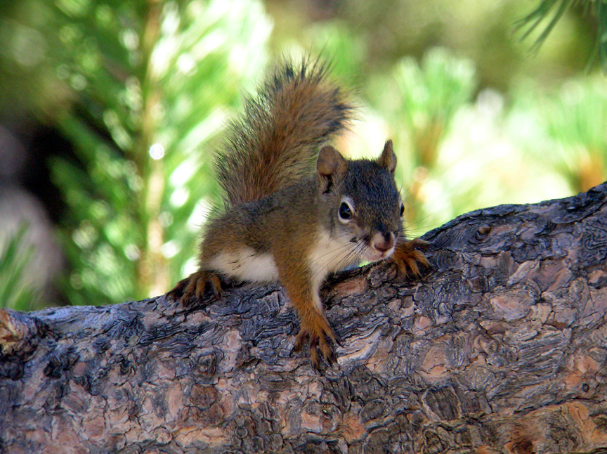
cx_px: 304
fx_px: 806
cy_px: 227
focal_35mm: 46
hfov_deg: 41.3
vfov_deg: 31.5
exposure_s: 1/111
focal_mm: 7.7
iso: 200
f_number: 5.4
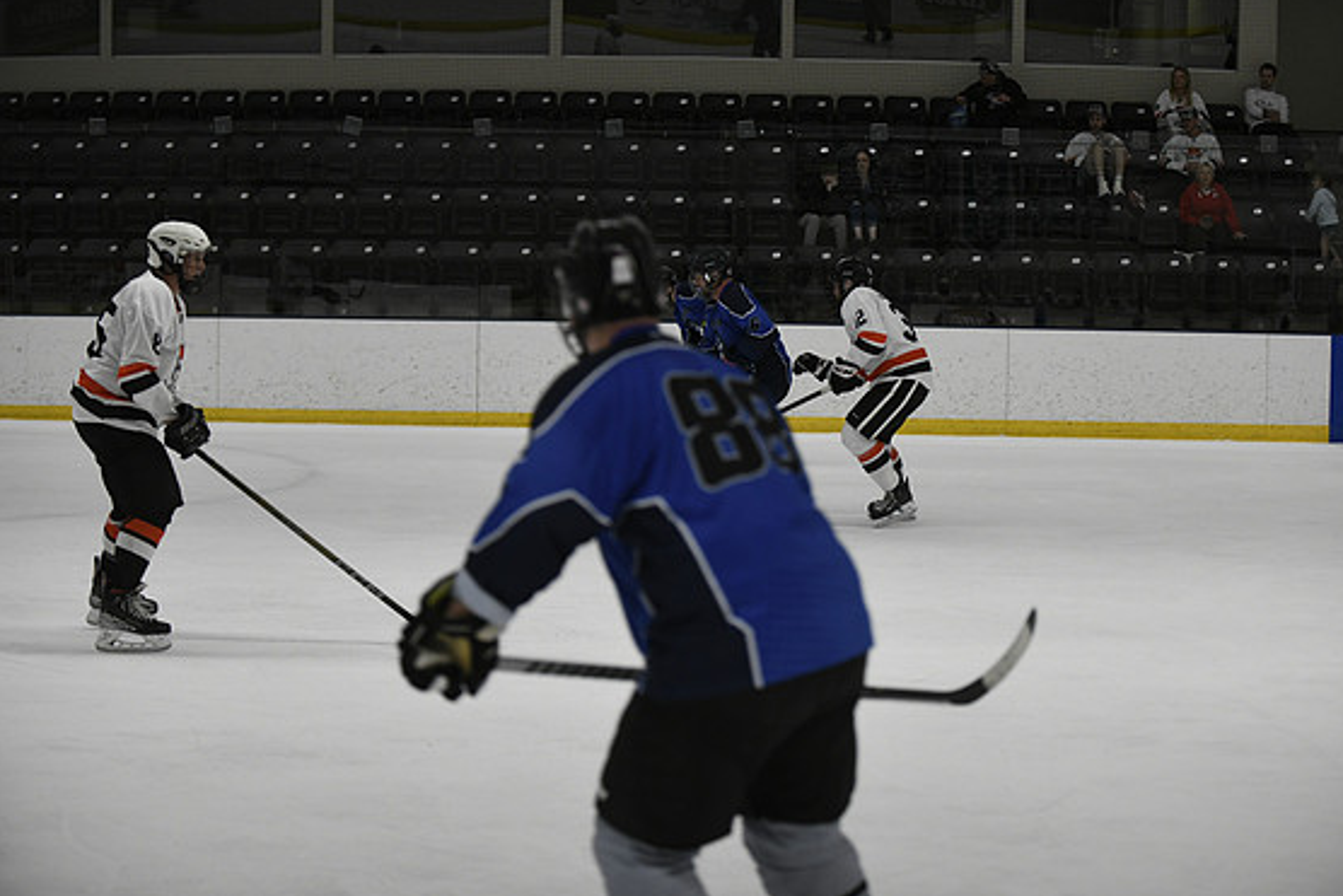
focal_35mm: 73
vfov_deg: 18.7
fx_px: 2724
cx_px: 696
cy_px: 453
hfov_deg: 27.7
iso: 1600
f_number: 2.8
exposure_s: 1/640
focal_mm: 70
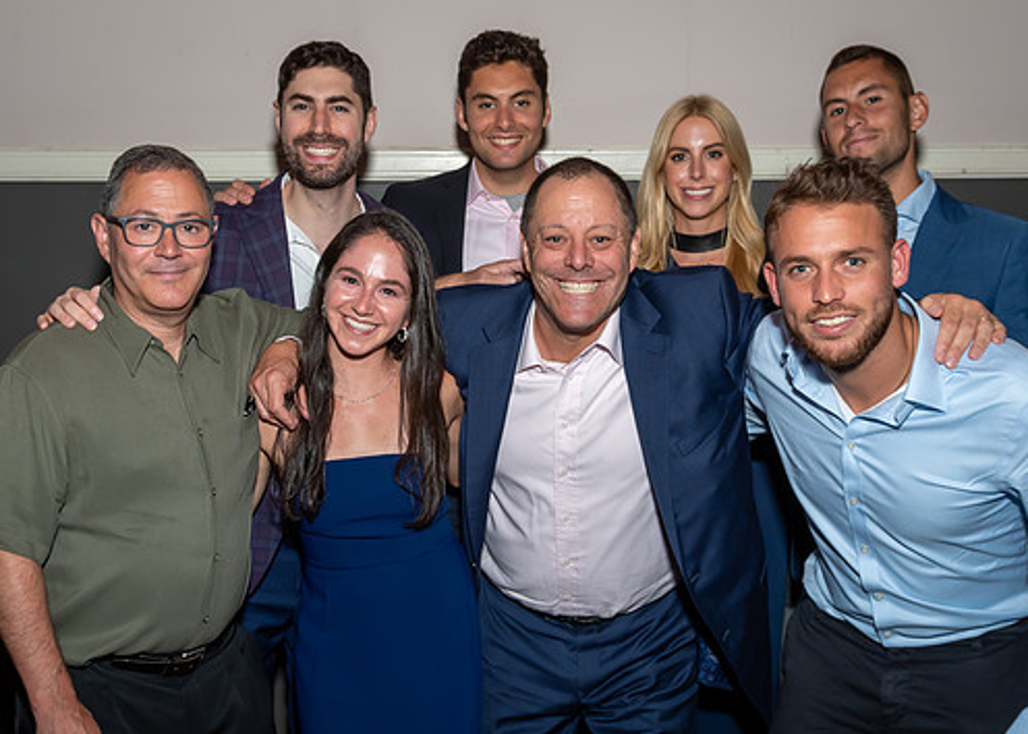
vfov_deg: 32.6
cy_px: 393
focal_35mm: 43
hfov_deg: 44.4
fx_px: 1255
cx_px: 443
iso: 400
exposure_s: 1/250
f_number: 5.6
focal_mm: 20
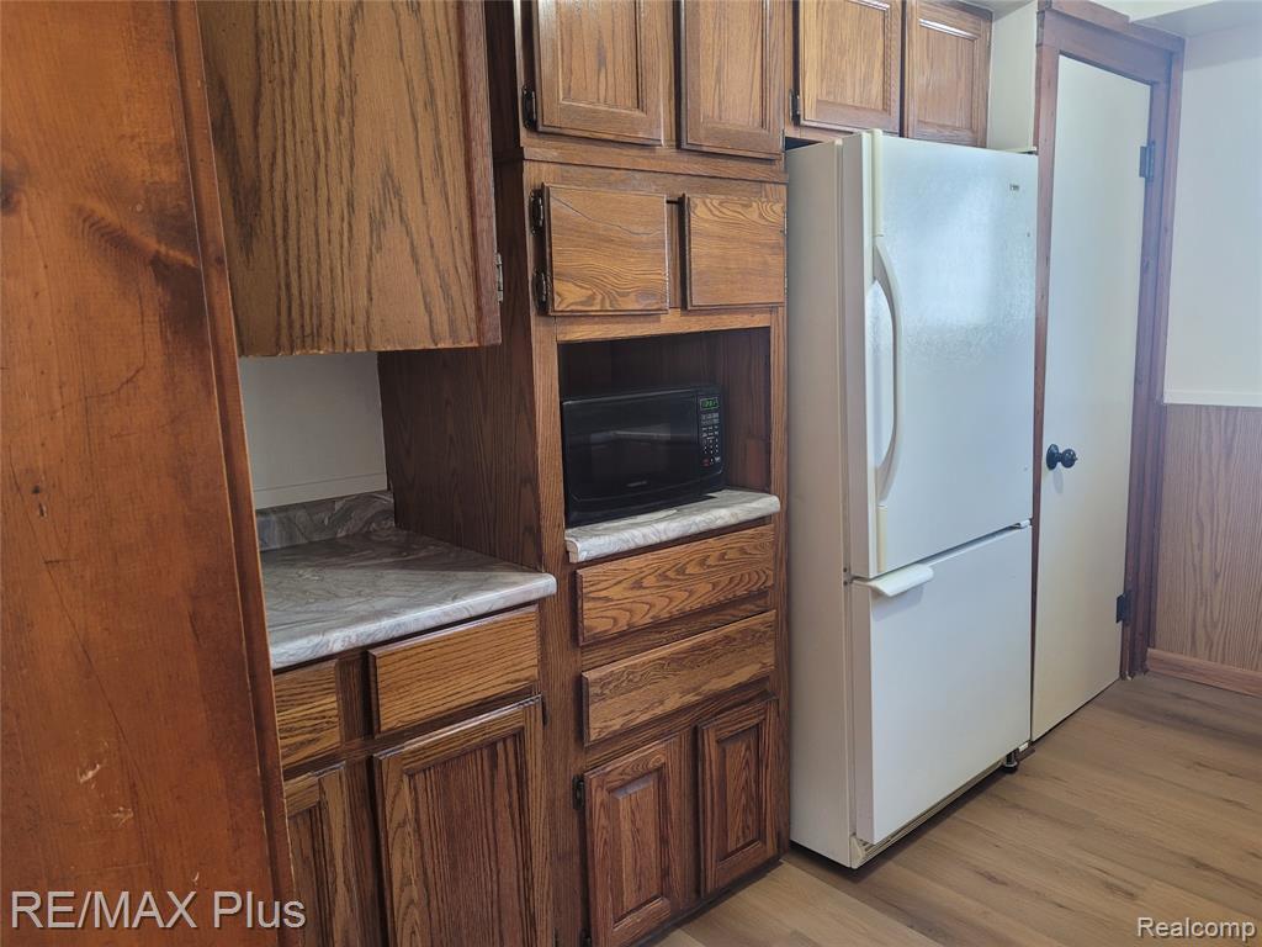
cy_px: 474
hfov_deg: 67.3
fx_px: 948
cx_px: 631
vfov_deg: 53.1
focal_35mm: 26
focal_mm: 5.4
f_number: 1.8
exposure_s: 1/40
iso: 200
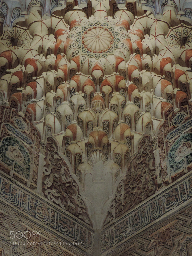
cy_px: 128
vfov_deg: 23.0
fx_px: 629
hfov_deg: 17.4
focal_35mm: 85
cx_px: 96
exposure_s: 1/15
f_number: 4
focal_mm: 15.1
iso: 800
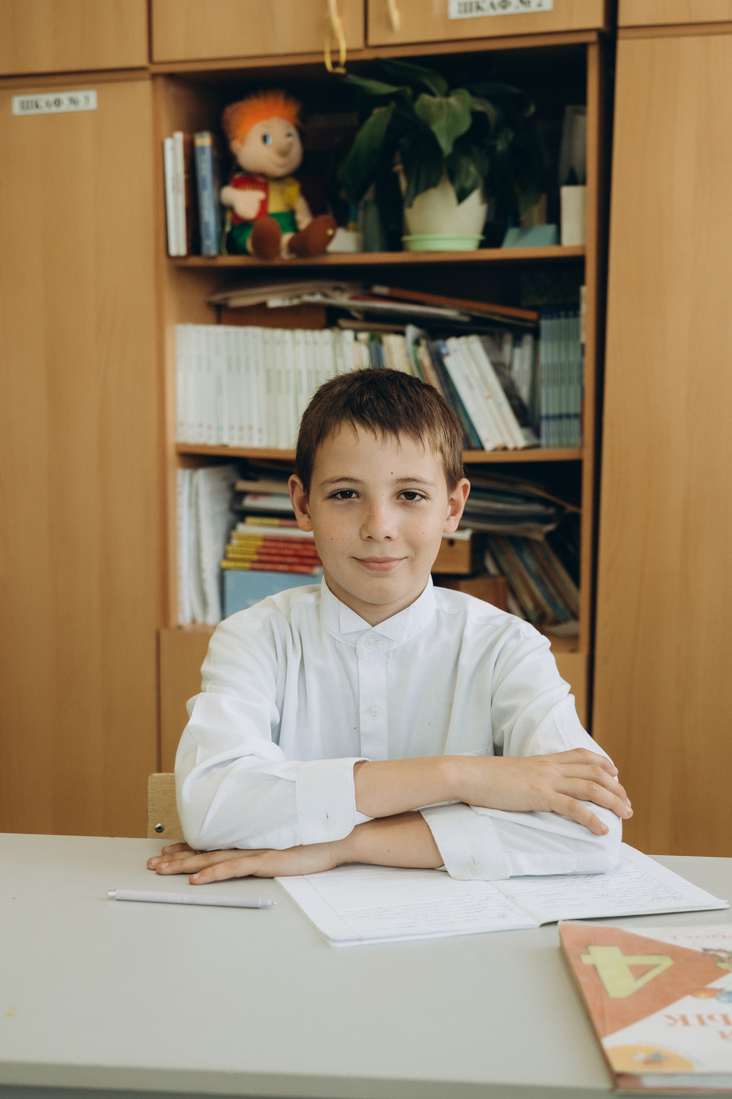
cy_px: 550
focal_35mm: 54
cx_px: 366
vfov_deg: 36.9
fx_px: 1647
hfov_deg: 25.1
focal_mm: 36
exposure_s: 1/250
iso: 500
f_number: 3.2
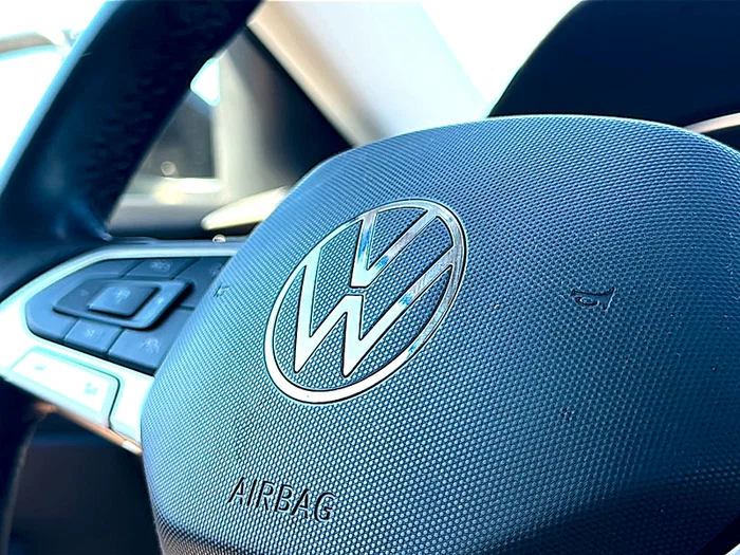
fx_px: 962
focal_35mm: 45
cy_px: 278
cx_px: 370
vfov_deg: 32.2
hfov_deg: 42.1
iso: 80
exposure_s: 1/145
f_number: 1.78
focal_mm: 6.86
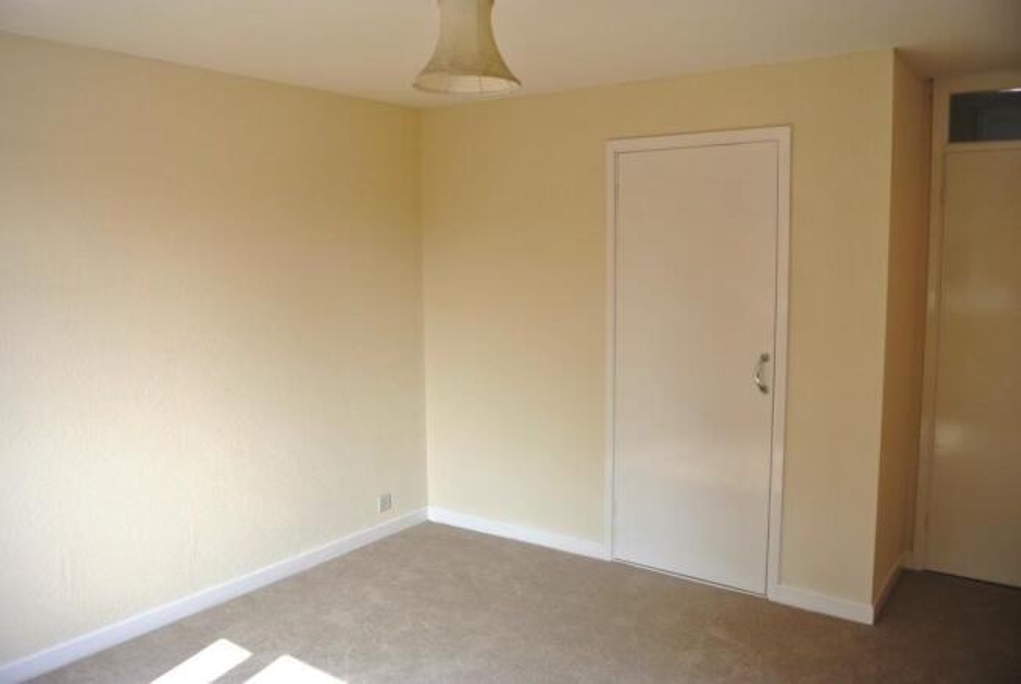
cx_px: 510
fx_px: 767
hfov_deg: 67.3
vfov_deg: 48.0
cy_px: 342
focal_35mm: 27
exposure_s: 1/250
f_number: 3.5
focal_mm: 10
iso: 200
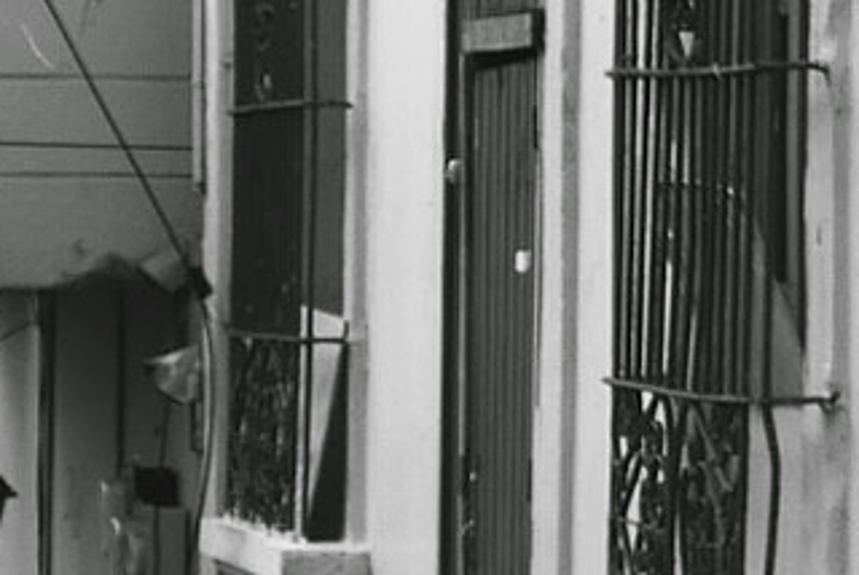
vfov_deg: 3.7
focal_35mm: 375
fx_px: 8956
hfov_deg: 5.5
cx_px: 389
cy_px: 725
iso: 200
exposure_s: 1/125
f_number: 4.5
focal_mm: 34
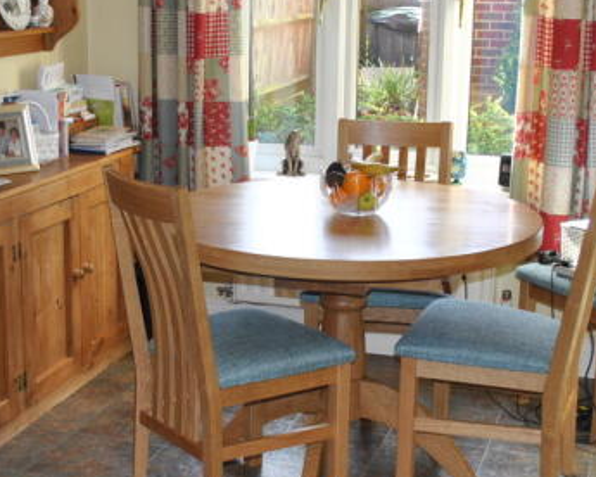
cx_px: 272
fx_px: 1129
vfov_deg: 23.8
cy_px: 245
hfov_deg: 29.6
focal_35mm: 64
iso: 200
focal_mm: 24
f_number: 4
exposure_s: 1/60
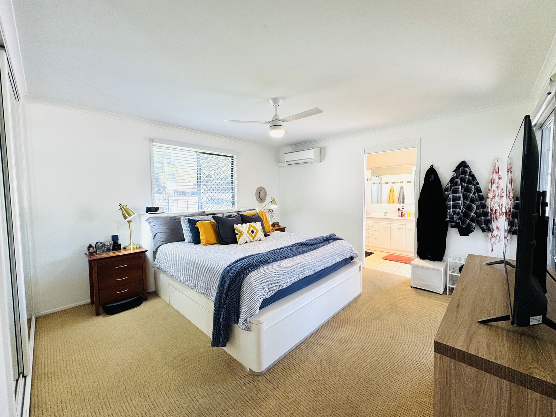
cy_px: 208
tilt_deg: -3.2
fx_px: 225
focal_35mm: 14
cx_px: 278
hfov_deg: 102.1
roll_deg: +0.6
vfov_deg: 85.7
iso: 80
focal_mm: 2.22
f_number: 2.2
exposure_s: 1/100
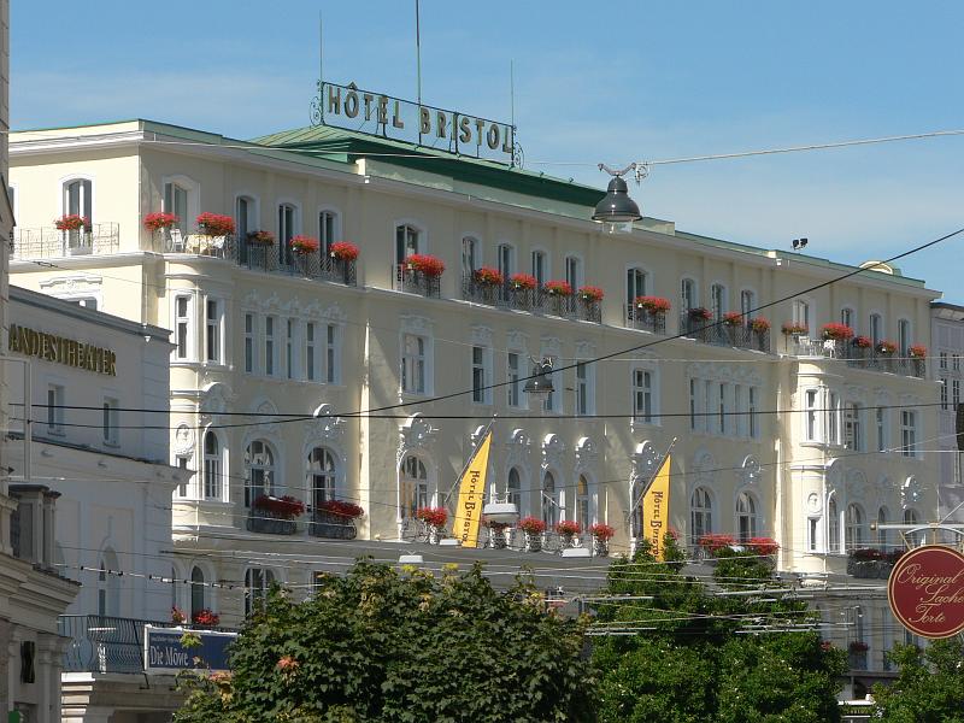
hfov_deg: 12.3
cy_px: 362
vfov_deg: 9.2
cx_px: 482
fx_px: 4484
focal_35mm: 161
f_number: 5.6
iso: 80
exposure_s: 1/500
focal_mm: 26.8
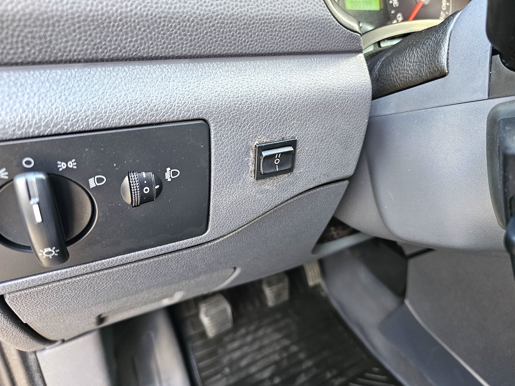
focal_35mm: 23
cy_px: 193
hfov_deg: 73.9
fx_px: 342
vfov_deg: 58.9
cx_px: 258
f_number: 1.7
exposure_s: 1/40
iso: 640
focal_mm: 6.3
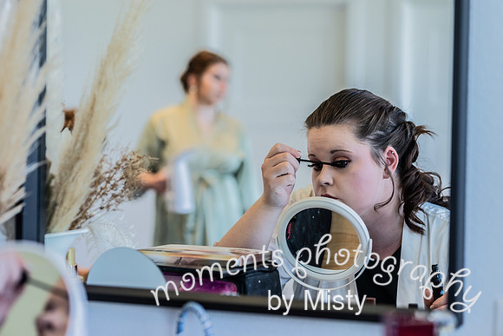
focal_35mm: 85
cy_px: 168
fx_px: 1188
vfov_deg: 16.1
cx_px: 252
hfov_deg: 23.9
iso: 320
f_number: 2.8
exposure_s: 1/160
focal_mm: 85
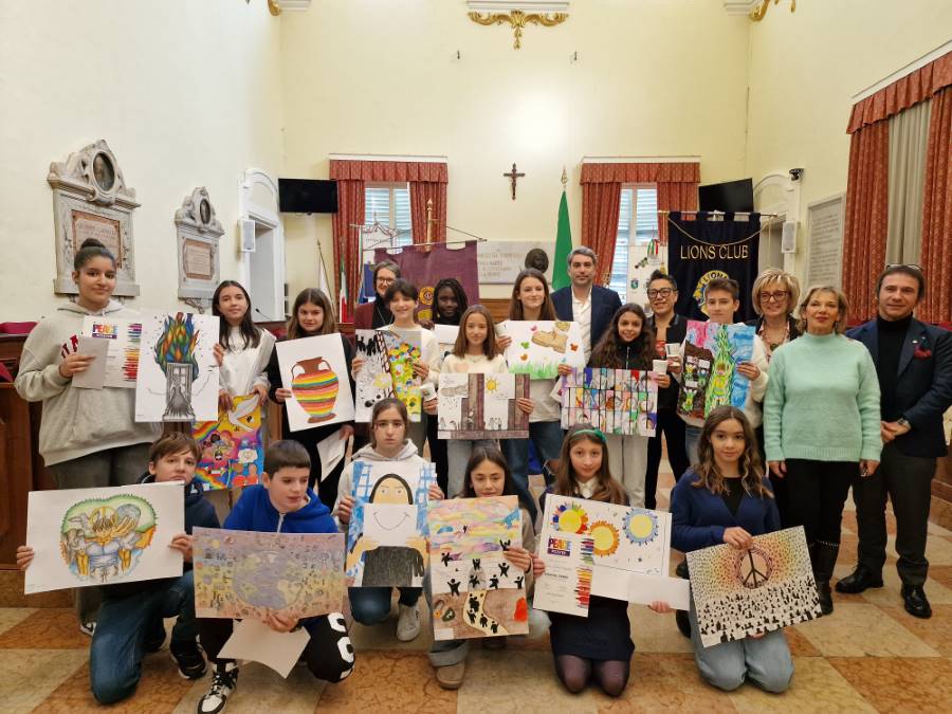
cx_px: 476
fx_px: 633
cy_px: 357
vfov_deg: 58.9
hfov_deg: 73.9
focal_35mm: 23
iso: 640
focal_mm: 6.4
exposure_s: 1/100
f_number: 1.8
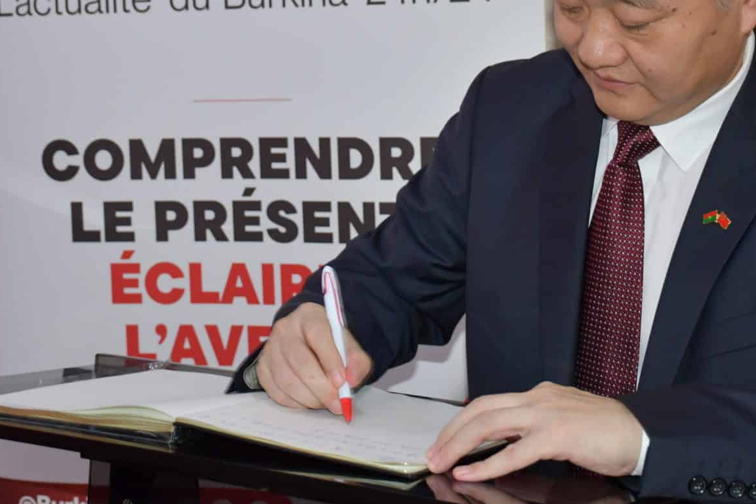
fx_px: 1659
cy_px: 101
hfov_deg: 25.6
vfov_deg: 17.1
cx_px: 438
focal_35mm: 79
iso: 900
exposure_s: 1/60
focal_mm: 30
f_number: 4
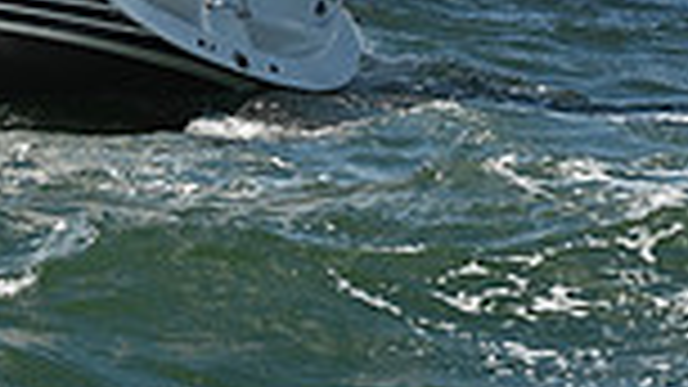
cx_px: 20
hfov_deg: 7.7
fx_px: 5071
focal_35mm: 278
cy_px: -873
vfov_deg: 4.2
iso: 320
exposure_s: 1/1600
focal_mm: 70
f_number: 9
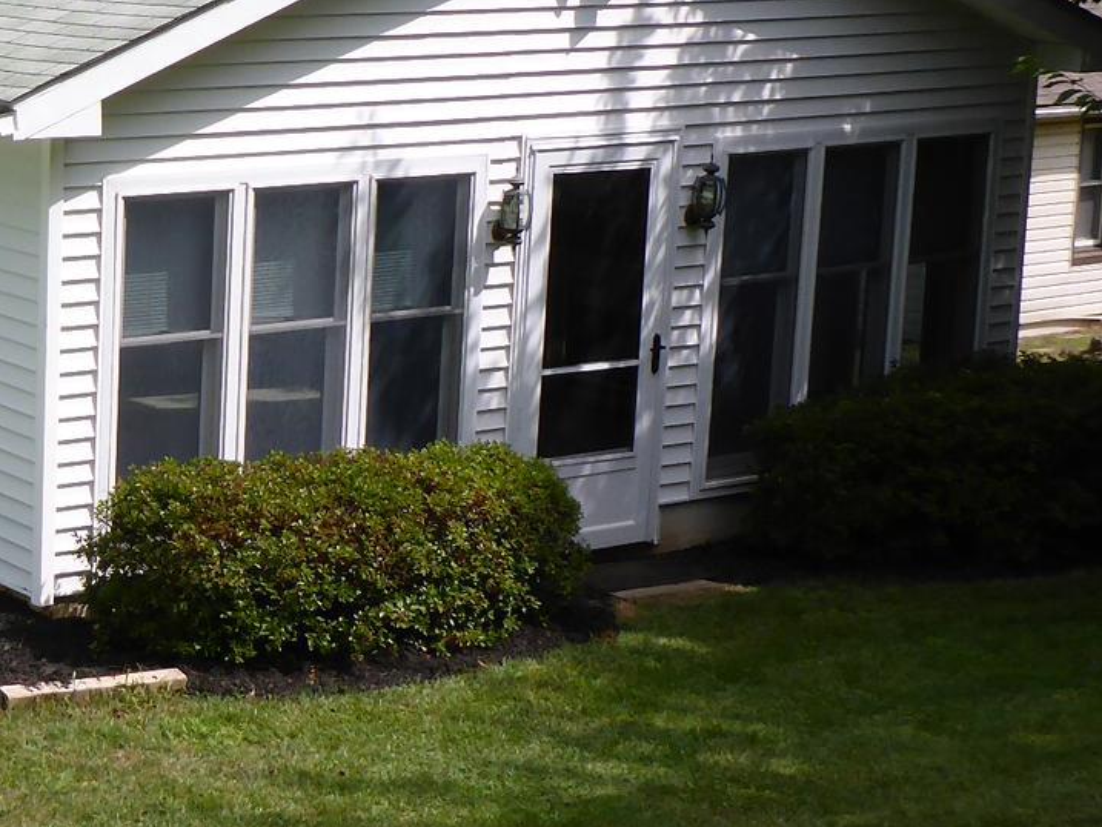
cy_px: 317
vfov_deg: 18.4
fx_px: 2547
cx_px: -223
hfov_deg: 22.5
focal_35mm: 80
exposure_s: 1/1300
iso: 100
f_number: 3.3
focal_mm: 4.9
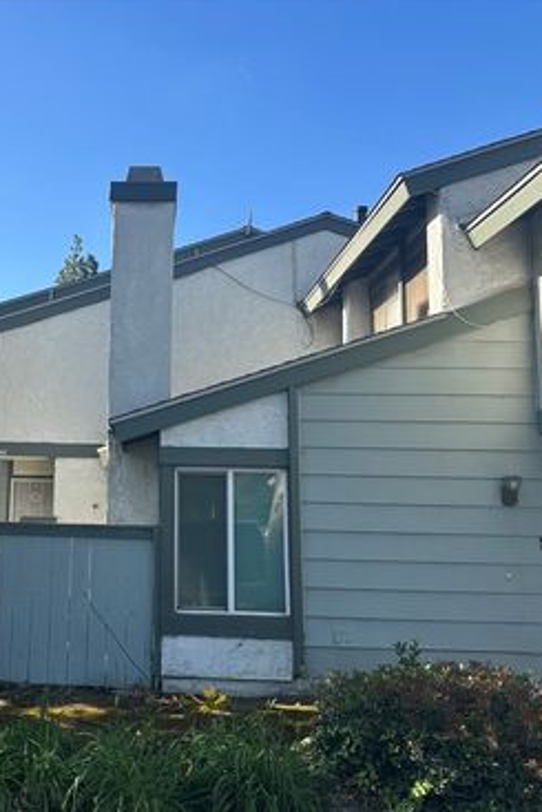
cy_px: 402
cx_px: 119
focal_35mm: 34
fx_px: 767
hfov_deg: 37.7
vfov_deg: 55.8
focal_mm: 6.86
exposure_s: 1/1949
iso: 80
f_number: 1.78
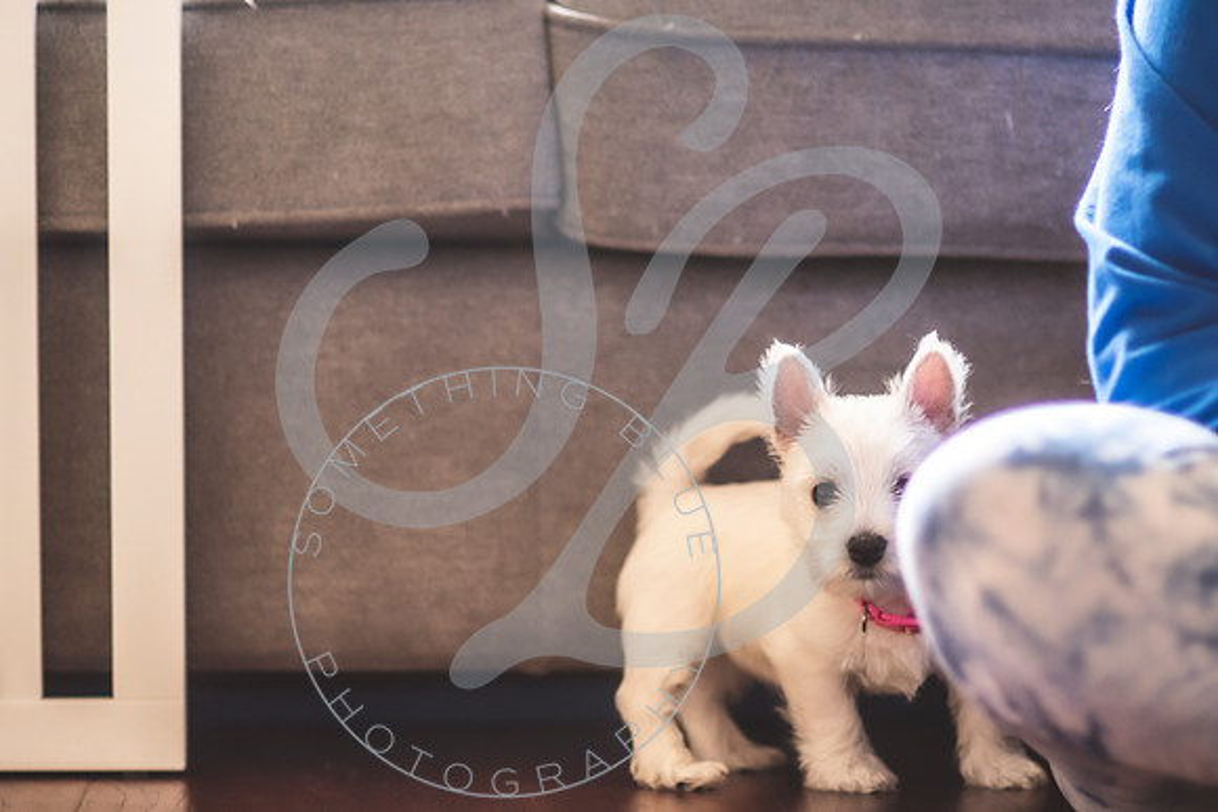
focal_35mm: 123
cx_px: 678
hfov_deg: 16.6
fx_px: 4177
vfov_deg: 11.1
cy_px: 537
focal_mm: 85
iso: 500
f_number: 1.8
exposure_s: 1/125
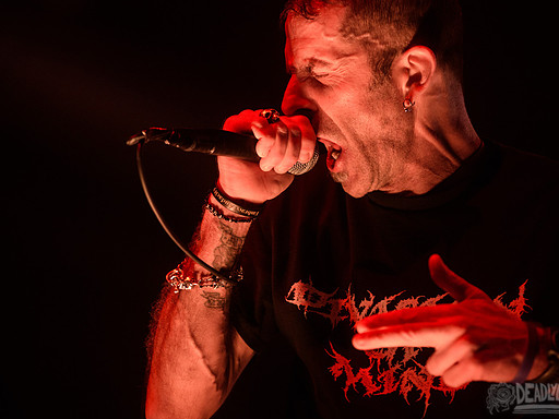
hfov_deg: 8.1
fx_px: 3940
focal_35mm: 244
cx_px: 274
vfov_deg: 6.1
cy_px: 227
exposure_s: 1/500
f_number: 3.5
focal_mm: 200
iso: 3200
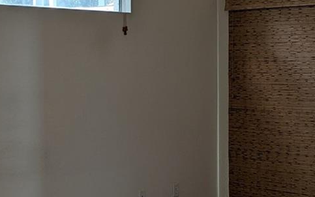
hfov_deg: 24.6
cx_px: 167
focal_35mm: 84
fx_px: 721
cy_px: 98
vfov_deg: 15.6
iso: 47
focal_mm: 6.81
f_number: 1.85
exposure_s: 1/38.6
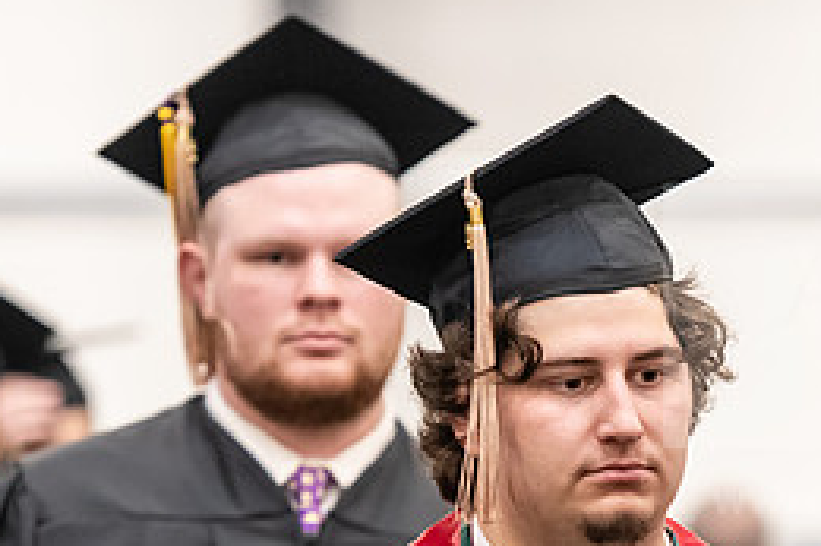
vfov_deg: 3.8
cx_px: 568
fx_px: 8136
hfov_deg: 5.8
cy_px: 567
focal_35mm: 357
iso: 3200
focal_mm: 160
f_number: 3.2
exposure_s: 1/200
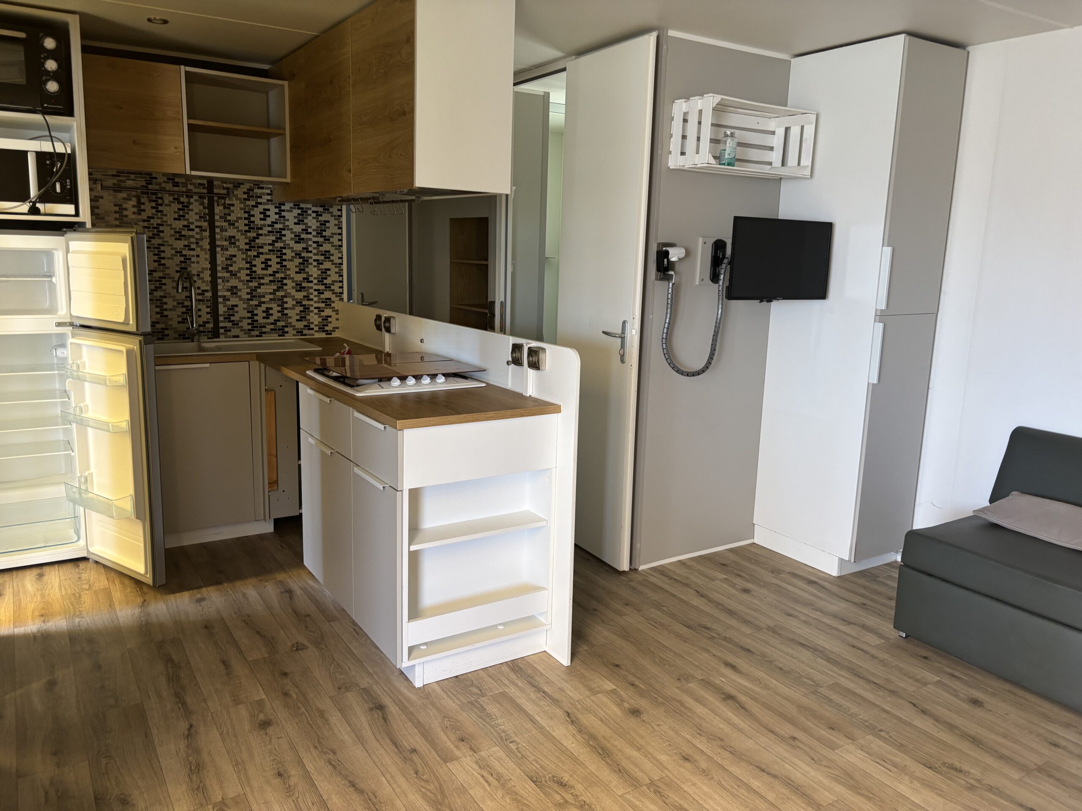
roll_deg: -1.3
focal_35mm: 26
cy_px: 406
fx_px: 813
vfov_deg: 53.1
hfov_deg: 67.3
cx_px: 541
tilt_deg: -9.8
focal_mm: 5.96
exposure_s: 1/60
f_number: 1.6
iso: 160
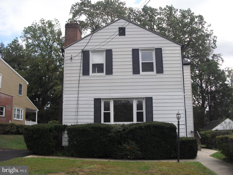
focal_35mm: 36
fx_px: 242
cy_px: 88
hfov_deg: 51.4
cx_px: 116
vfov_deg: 39.7
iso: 100
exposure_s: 1/100
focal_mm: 6.3
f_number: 7.8
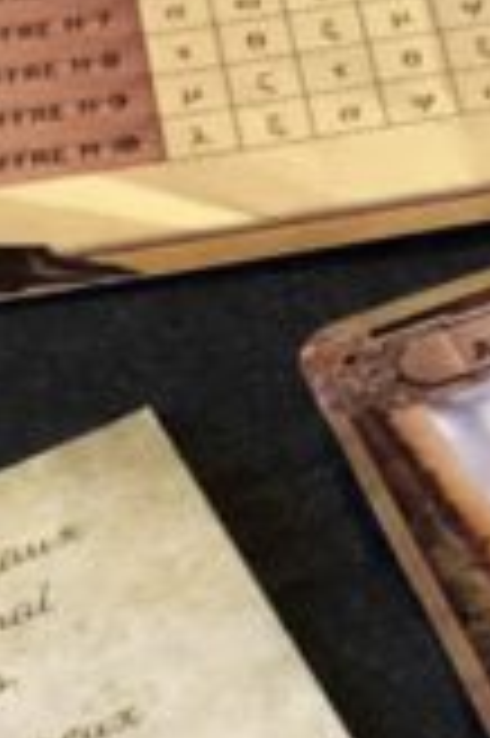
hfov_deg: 7.1
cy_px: 891
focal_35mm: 182
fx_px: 3723
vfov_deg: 11.1
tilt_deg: -47.3
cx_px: 1142
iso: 100
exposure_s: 1/5
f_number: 1.8
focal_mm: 3.99
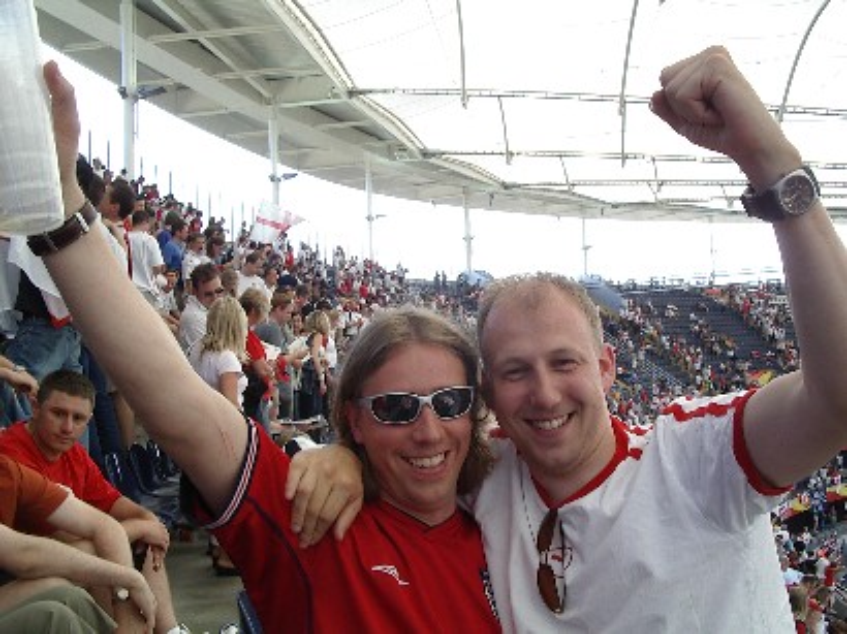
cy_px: 317
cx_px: 424
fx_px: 929
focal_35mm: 38
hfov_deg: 49.0
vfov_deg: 37.7
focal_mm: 5.8
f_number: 4.8
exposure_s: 1/60
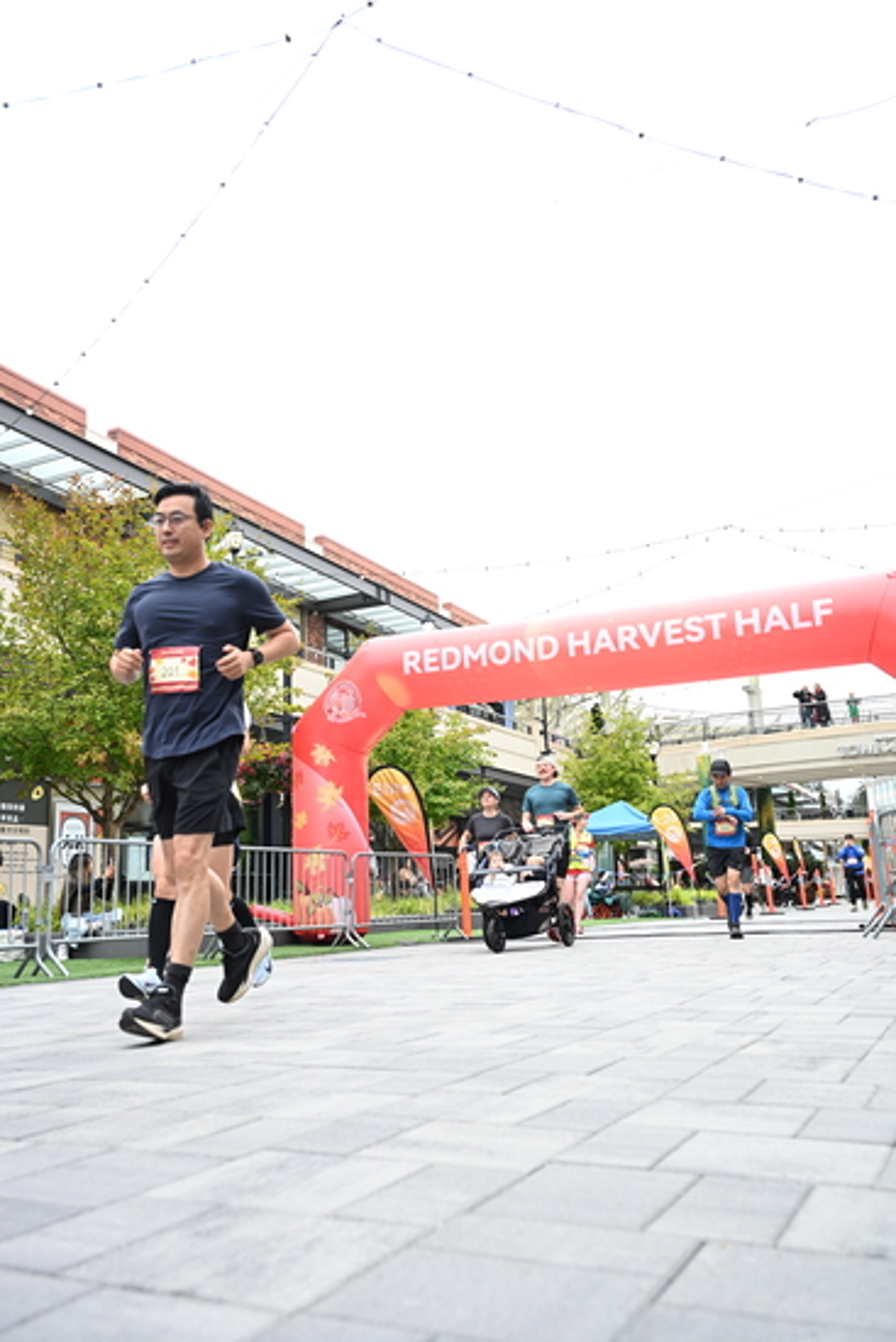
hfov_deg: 45.0
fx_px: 1082
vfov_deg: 63.6
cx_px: 448
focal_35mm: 29
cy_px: 671
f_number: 4
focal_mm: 29
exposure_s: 1/640
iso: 2000
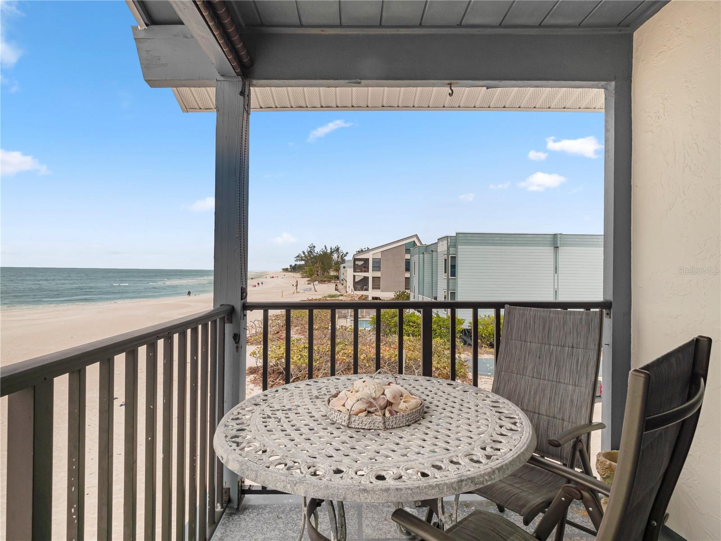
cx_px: 360
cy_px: 270
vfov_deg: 66.0
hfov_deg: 81.7
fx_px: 417
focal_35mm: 20
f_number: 8
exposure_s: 1/800
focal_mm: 10
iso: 200
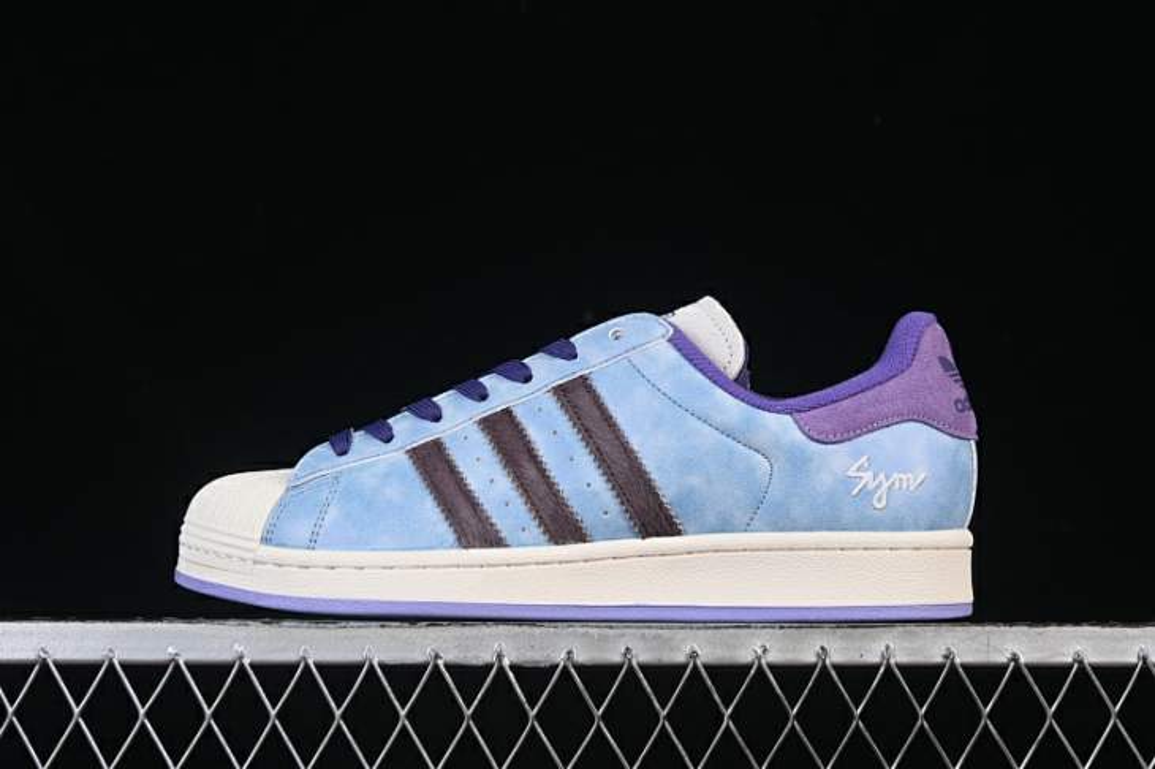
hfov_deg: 27.0
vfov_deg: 18.2
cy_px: 384
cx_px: 578
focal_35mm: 75
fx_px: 2405
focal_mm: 50
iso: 160
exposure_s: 1/80
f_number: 8
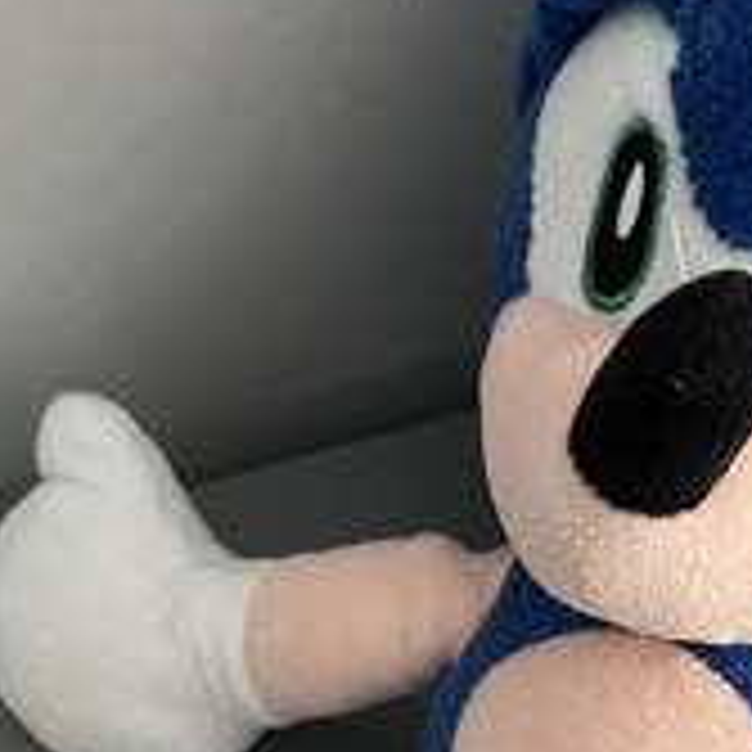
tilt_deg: -69.0
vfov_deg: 22.8
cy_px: 919
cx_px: 511
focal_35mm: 69
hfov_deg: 24.9
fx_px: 1696
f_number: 1.6
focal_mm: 5.1
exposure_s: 1/41
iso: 500
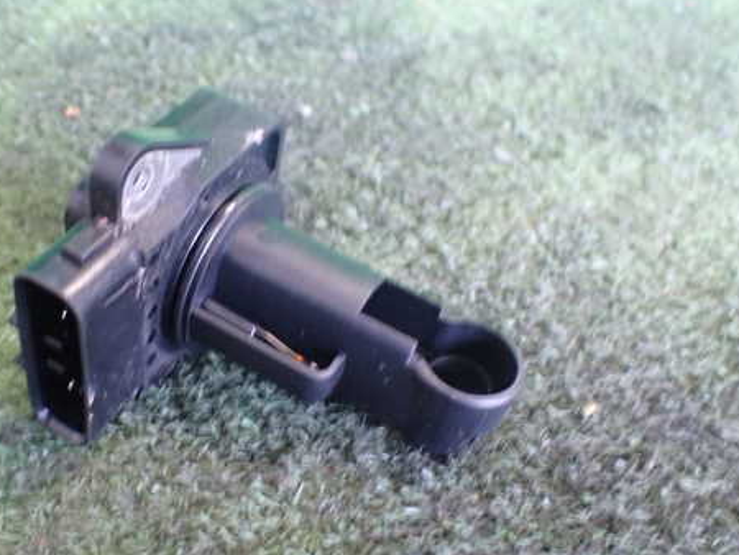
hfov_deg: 46.2
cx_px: 258
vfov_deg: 35.9
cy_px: 323
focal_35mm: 40
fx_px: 854
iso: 800
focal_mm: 5.4
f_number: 2.3
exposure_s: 1/40
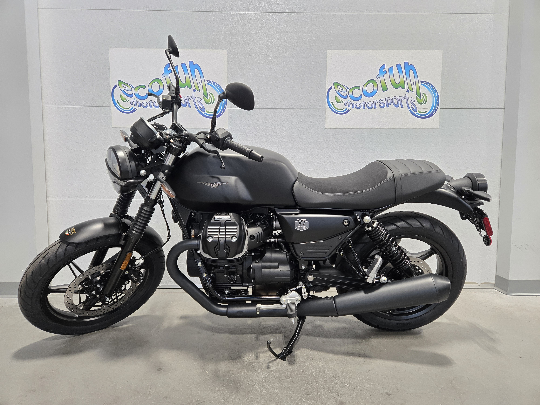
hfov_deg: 73.9
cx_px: 270
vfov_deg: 58.9
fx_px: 359
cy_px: 202
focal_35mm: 23
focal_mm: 5.4
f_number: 1.8
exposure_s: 1/120
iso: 400
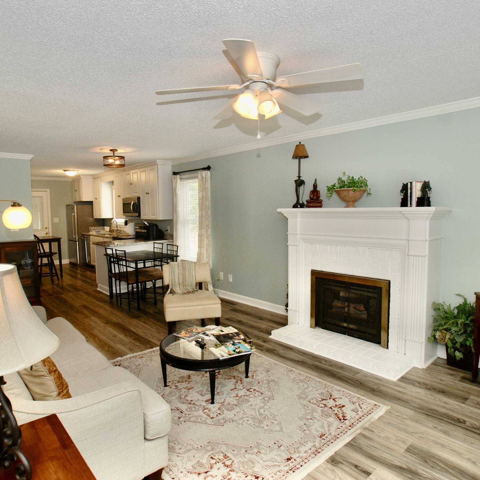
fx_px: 340
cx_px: 244
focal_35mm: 22
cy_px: 236
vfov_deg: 70.5
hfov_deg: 70.5
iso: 200
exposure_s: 1/60
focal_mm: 11
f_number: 4.5
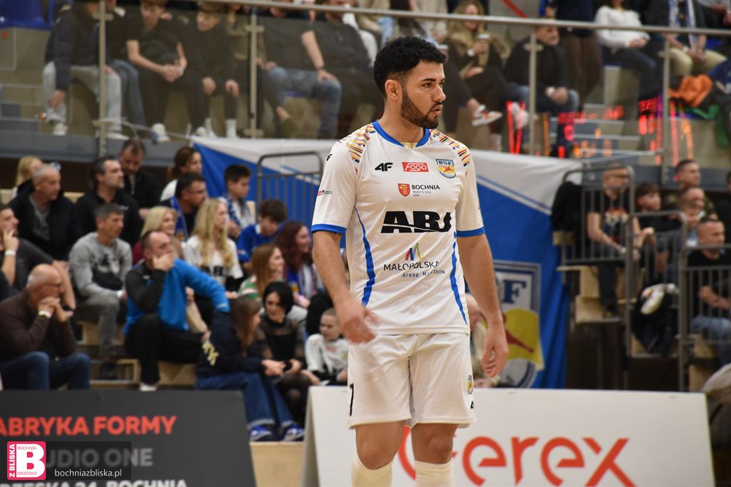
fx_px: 4264
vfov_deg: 6.5
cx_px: 366
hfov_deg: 9.8
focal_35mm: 210
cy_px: 244
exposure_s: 1/50
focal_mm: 140
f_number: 7.1
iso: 1250
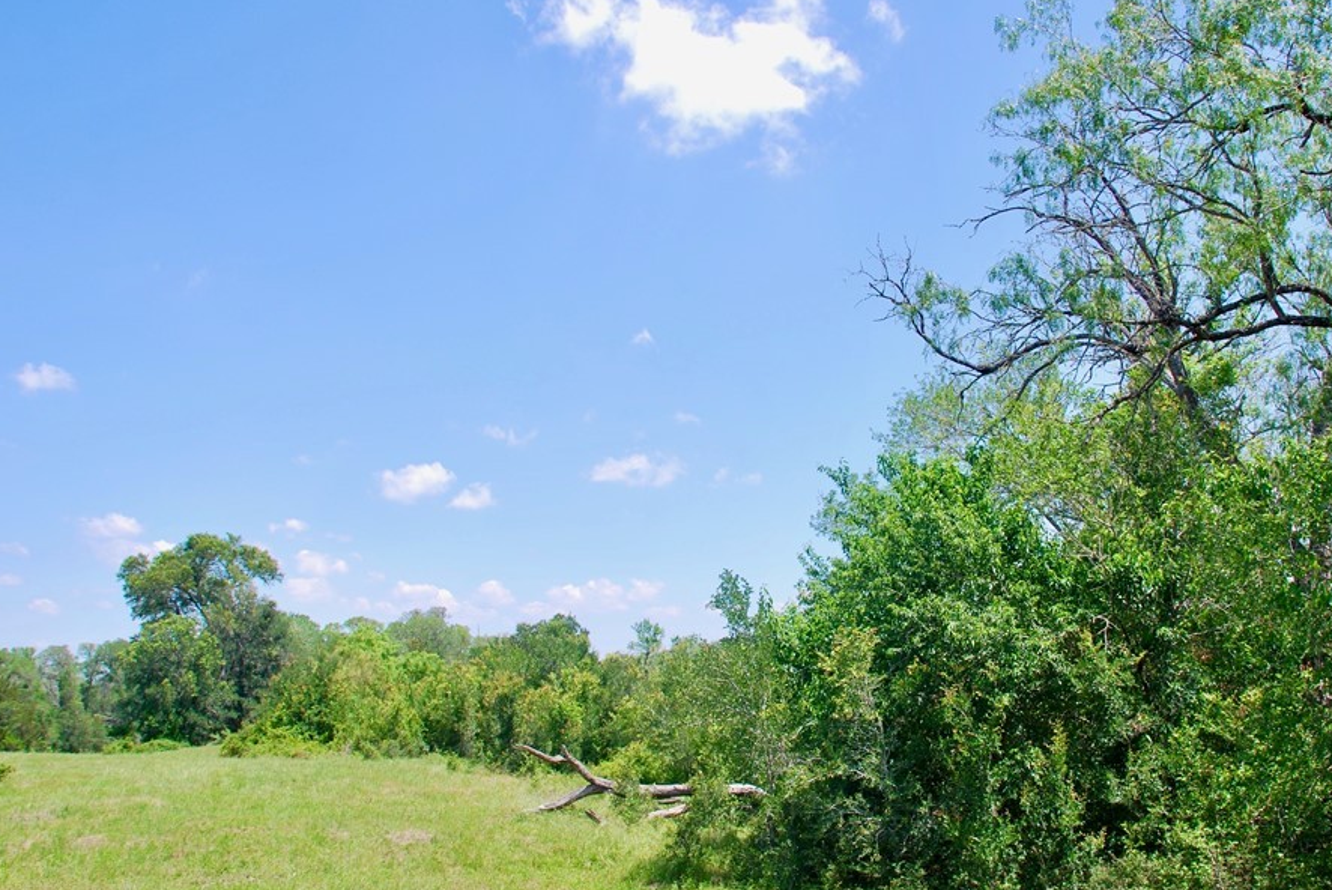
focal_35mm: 33
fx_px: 1222
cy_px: 460
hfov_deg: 56.8
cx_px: 790
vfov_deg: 40.0
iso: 100
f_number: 7.1
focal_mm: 18
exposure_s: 1/200
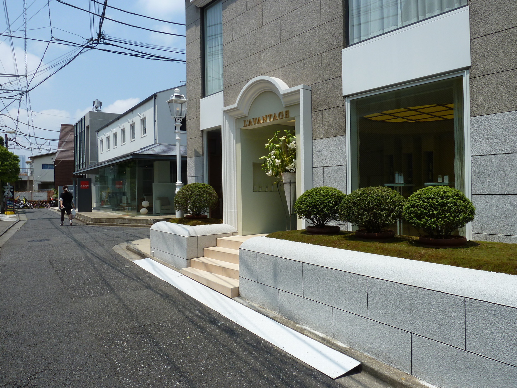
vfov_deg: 54.9
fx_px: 373
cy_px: 194
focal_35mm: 25
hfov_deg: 69.4
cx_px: 258
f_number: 5
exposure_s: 1/500
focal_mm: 4.1
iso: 80
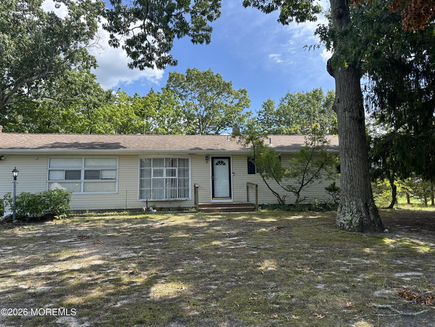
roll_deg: +0.7
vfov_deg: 56.8
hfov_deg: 71.6
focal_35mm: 24
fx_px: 302
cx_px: 218
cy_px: 164
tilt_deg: +7.2
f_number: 1.78
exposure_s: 1/1949
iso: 80
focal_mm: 6.86
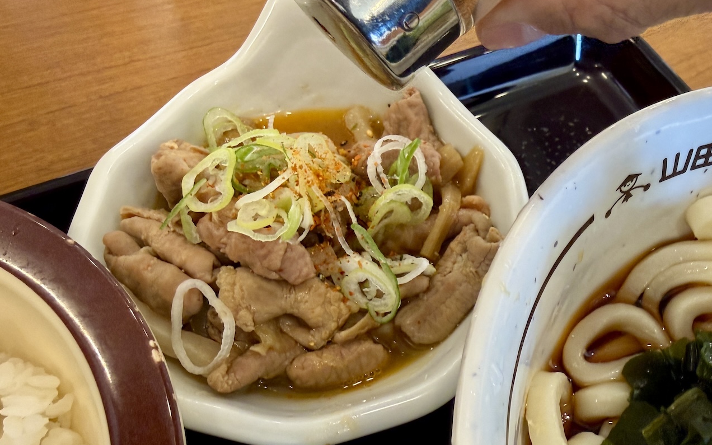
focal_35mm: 26
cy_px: 216
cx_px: 354
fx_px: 505
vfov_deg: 47.6
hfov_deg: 70.4
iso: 320
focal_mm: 2.22
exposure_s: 1/99
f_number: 2.2
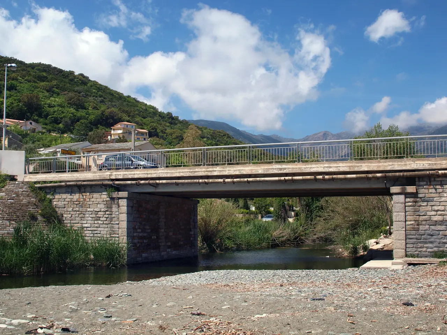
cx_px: 224
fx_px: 465
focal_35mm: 36
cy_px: 168
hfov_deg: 51.4
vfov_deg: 39.7
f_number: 8
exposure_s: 1/400
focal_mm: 18
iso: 200
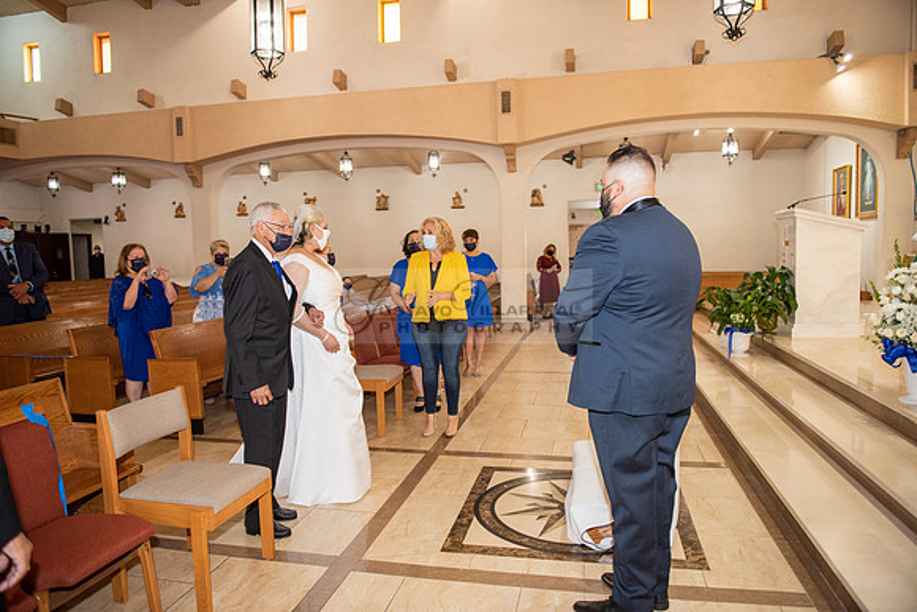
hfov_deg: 73.7
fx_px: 611
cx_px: 458
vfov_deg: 53.2
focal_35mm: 24
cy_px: 306
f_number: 2.8
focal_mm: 24
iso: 1000
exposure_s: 1/160
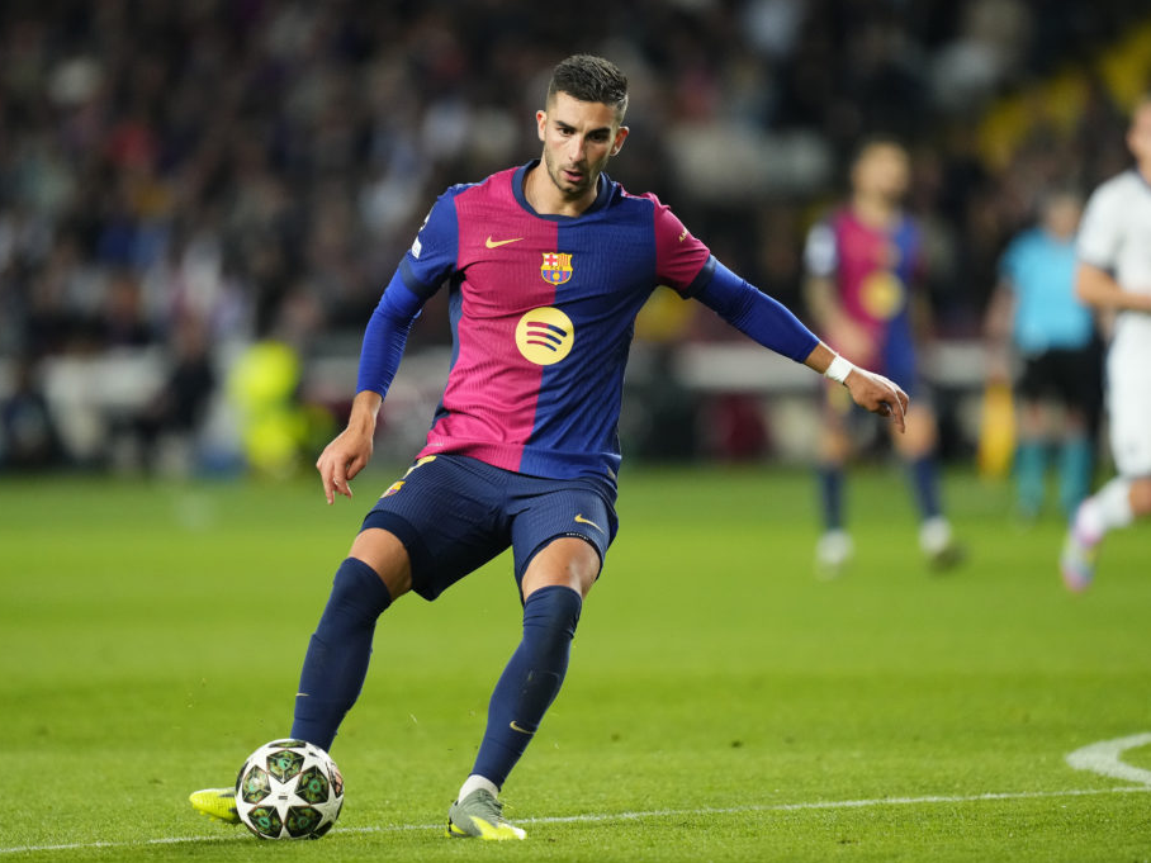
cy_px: 432
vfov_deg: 3.4
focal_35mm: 434
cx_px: 620
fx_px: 14431
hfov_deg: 4.6
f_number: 2.8
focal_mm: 400
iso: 3200
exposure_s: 1/2000
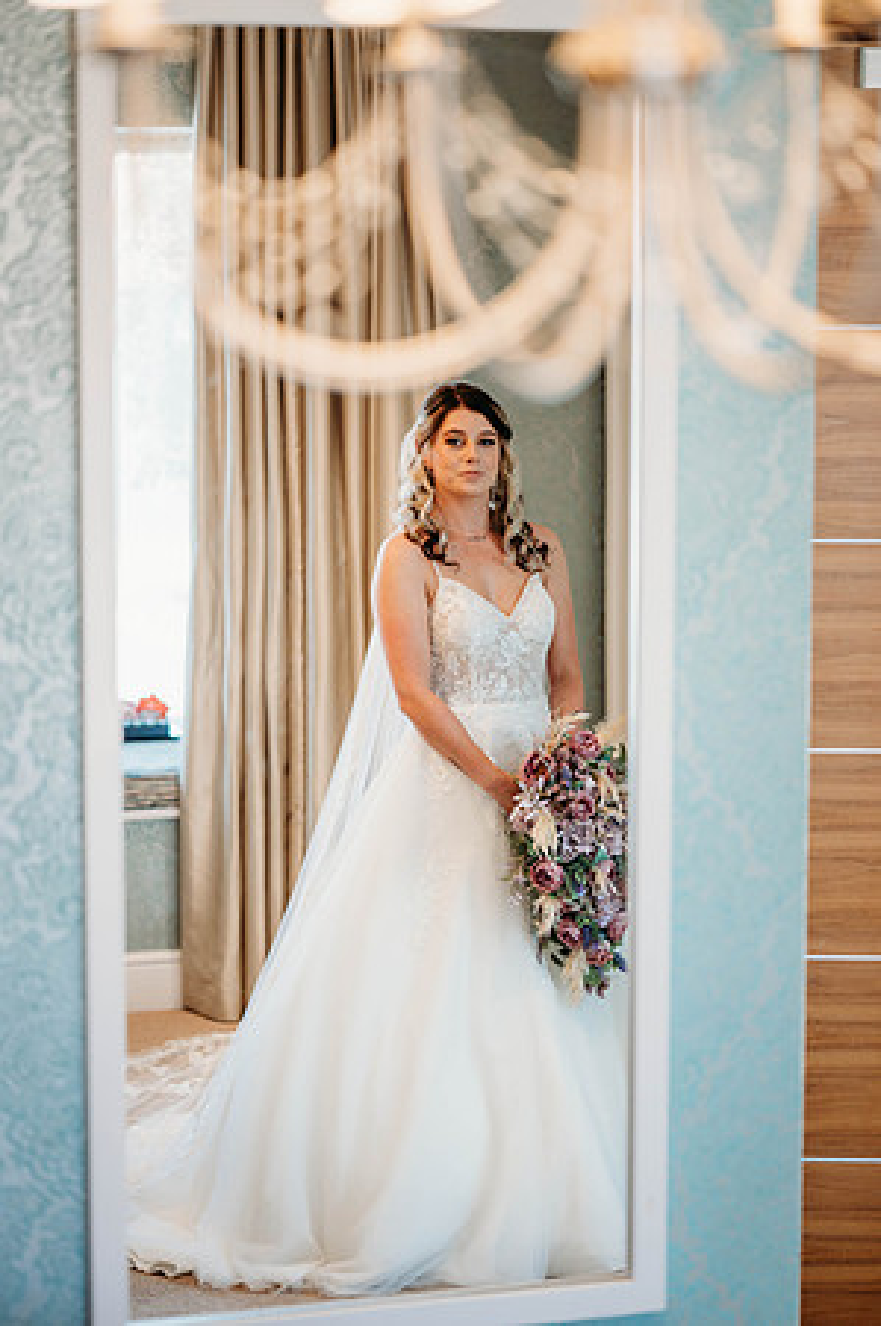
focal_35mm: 85
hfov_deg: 16.0
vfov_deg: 23.9
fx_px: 3127
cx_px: 440
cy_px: 663
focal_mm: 85
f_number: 2
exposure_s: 1/200
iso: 140
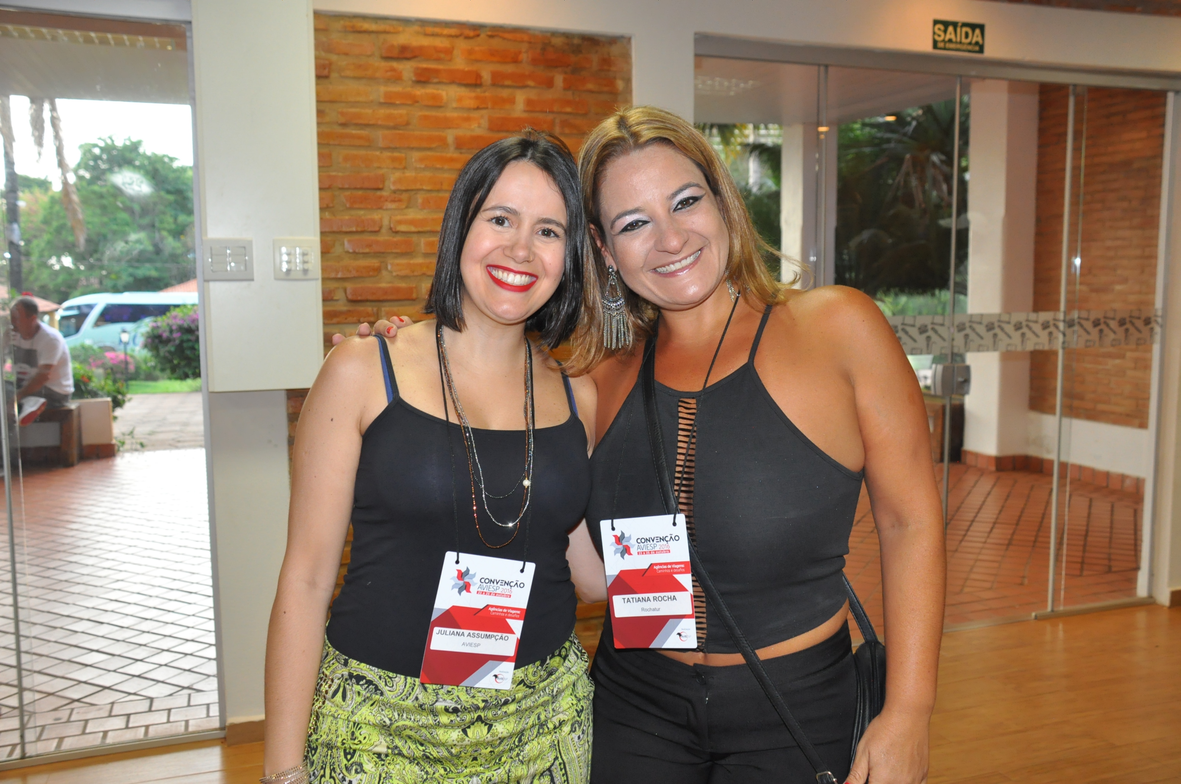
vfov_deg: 39.9
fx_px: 1081
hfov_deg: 57.3
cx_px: 590
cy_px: 392
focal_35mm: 33
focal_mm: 22
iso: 1000
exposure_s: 1/100
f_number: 4.5
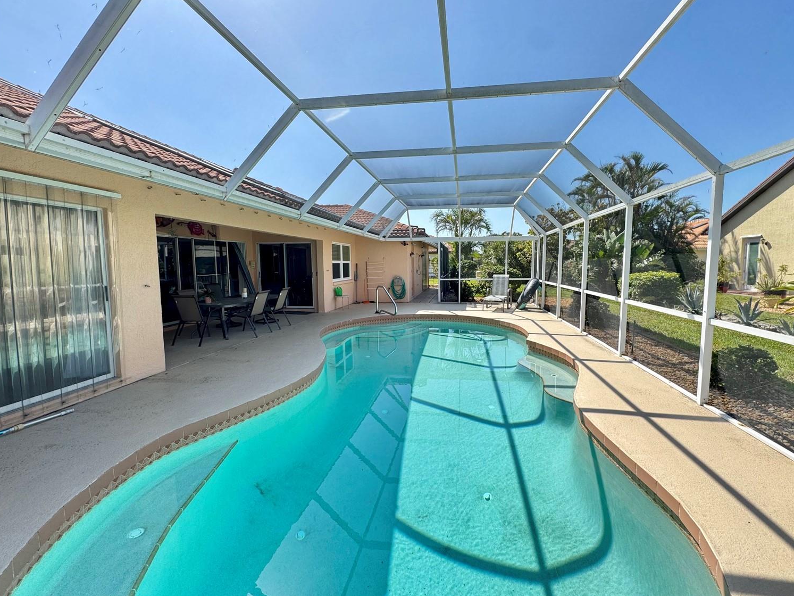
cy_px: 292
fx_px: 344
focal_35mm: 15
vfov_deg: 81.7
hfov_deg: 98.1
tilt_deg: -5.4
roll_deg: +1.2
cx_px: 420
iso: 40
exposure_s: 1/303
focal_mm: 2.22
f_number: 2.2
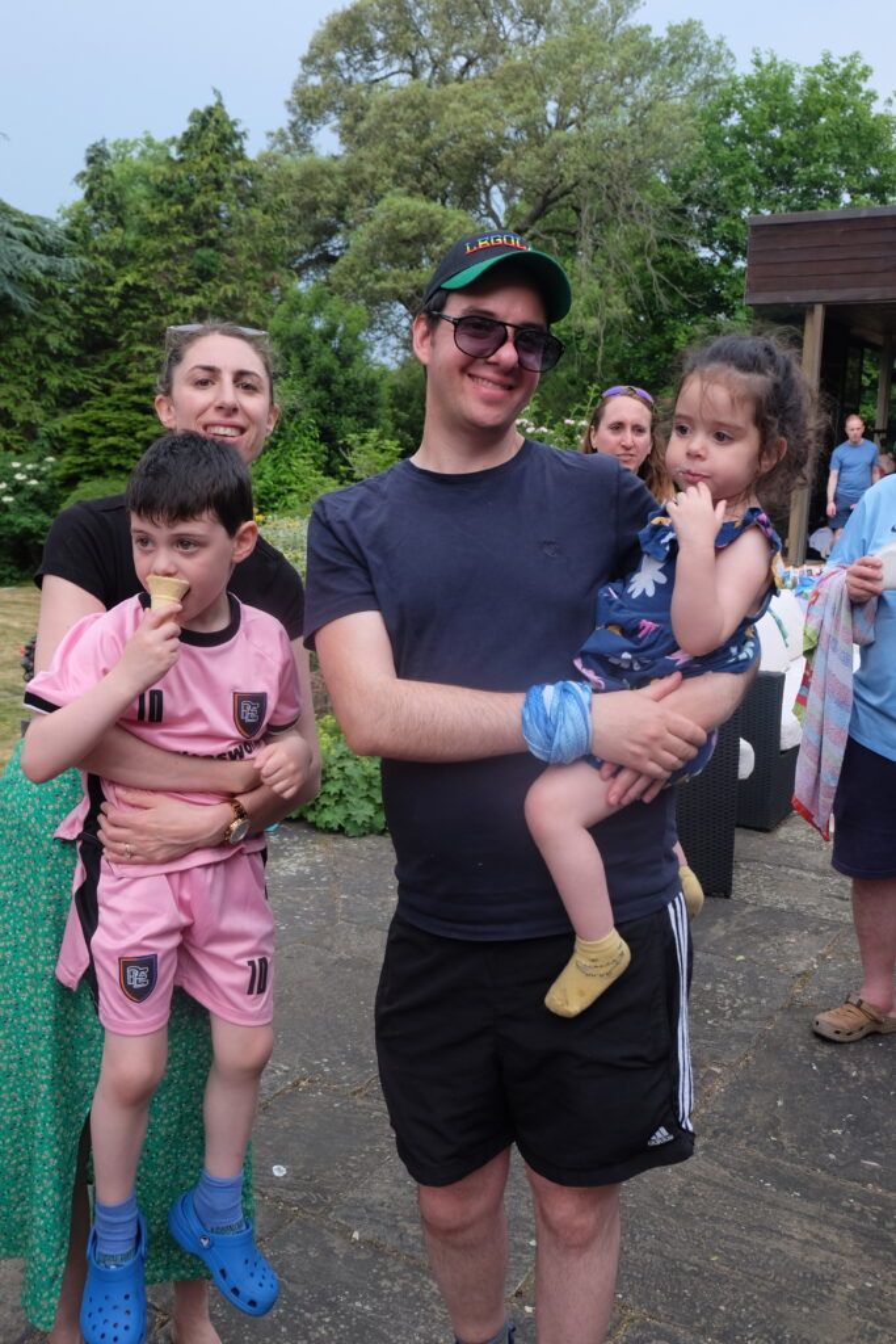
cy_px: 672
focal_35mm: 32
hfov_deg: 41.1
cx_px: 448
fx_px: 1194
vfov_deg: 58.7
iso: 400
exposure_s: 1/140
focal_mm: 21.1
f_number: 5
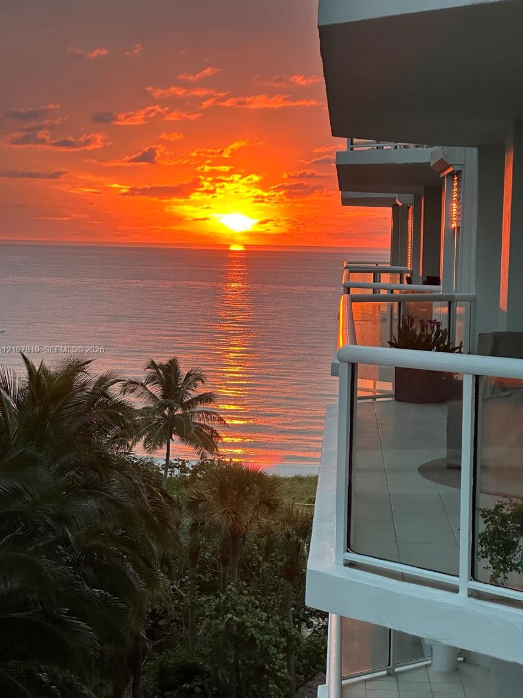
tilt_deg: -3.6
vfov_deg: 25.0
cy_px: 350
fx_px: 1572
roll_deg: -2.1
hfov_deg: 18.9
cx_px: 260
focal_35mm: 78
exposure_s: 1/99
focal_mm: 9
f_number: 2.8
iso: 200
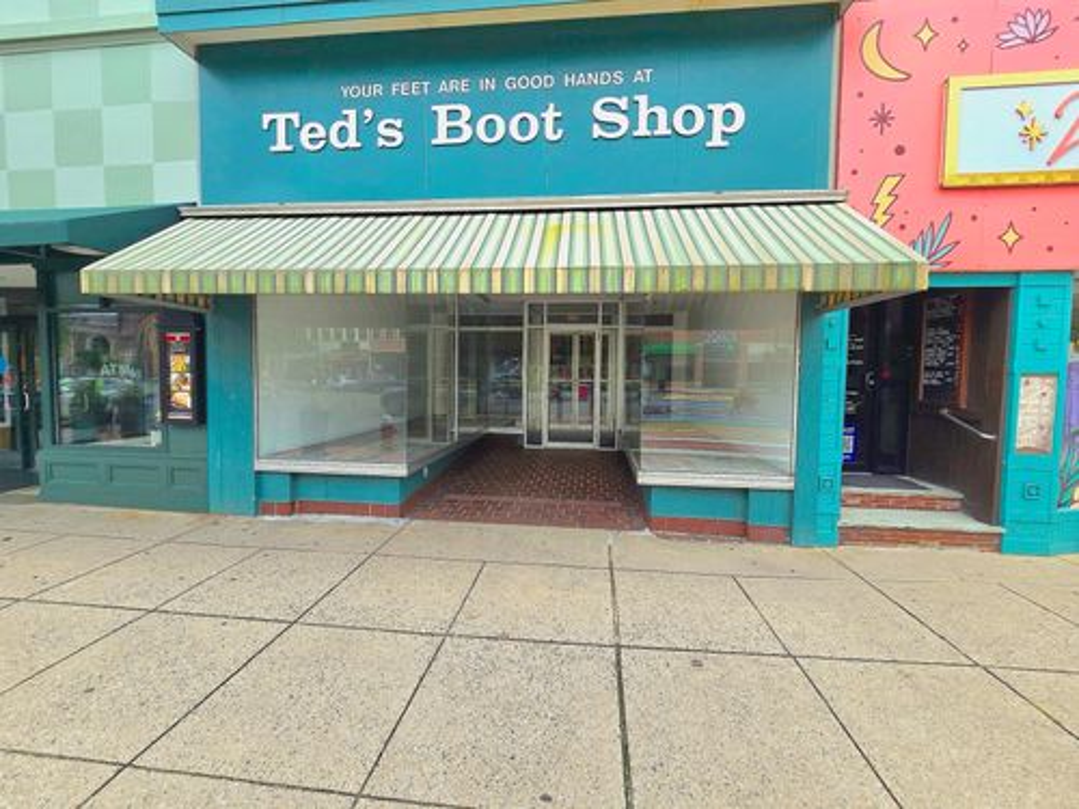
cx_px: 540
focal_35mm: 13
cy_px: 404
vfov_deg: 89.9
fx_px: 405
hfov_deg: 106.2
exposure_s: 1/588
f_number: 2.2
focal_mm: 2.2
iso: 50
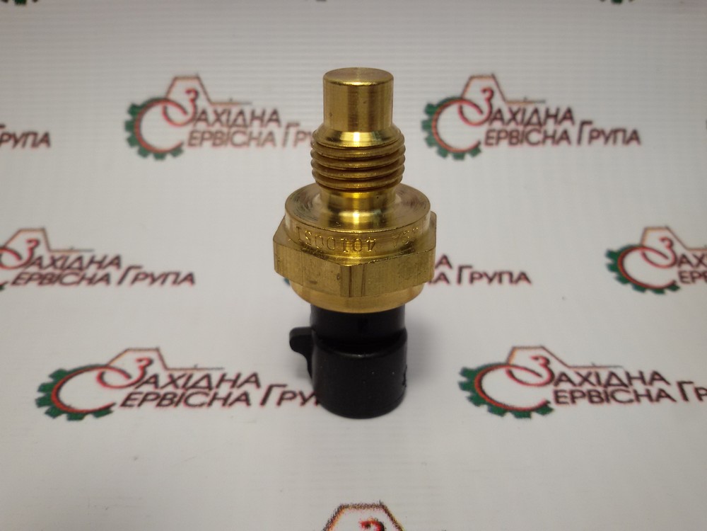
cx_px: 354
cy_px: 266
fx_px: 633
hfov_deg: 58.4
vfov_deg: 45.4
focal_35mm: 31
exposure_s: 1/100
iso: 40
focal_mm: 2.93
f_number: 2.4
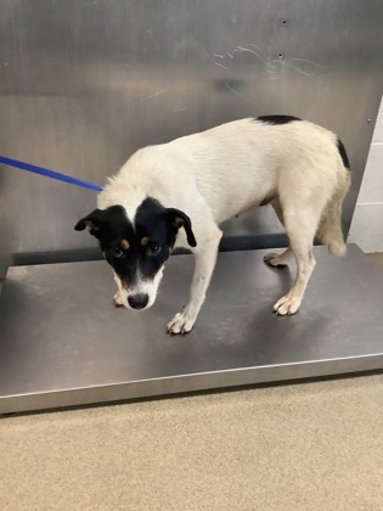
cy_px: 256
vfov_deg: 58.4
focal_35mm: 31
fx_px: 457
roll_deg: -2.9
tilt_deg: -30.5
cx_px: 192
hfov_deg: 45.4
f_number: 2.4
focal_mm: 3.3
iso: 250
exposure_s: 1/40
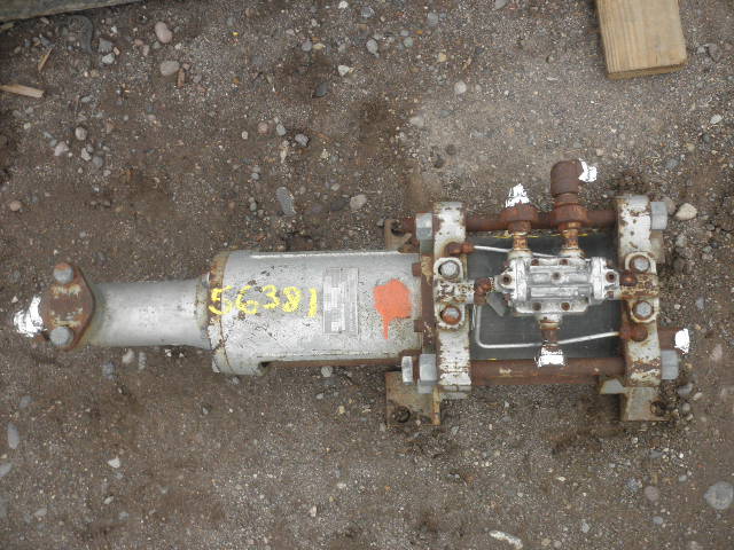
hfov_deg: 42.9
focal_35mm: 44
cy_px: 275
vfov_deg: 32.9
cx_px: 367
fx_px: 933
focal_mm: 7.9
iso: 64
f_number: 3.4
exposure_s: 1/320
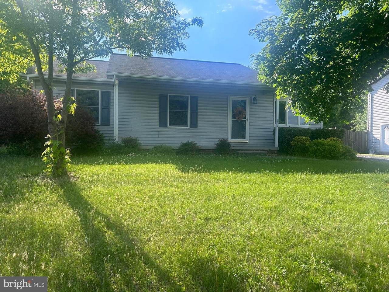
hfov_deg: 67.3
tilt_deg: +0.6
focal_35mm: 26
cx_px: 194
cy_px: 146
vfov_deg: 53.1
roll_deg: -0.4
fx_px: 292
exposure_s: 1/1295
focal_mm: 5.7
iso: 50
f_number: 1.5
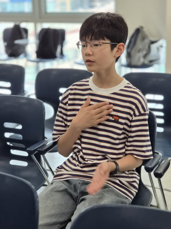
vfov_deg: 28.2
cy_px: 114
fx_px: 454
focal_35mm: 69
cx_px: 86
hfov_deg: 21.3
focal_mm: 7
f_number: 2.4
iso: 160
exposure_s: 1/120
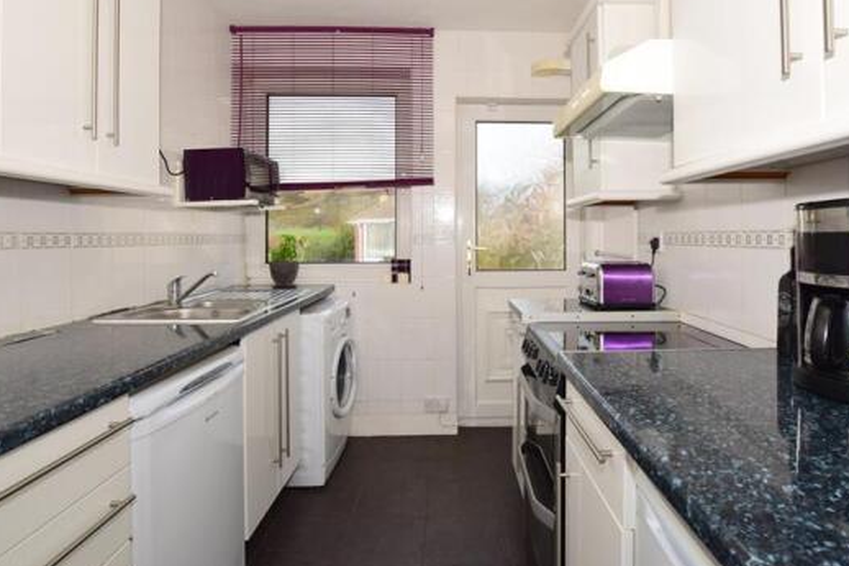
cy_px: 227
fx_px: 448
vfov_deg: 64.0
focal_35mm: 19
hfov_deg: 86.7
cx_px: 465
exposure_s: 1/200
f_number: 9
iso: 400
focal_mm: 10
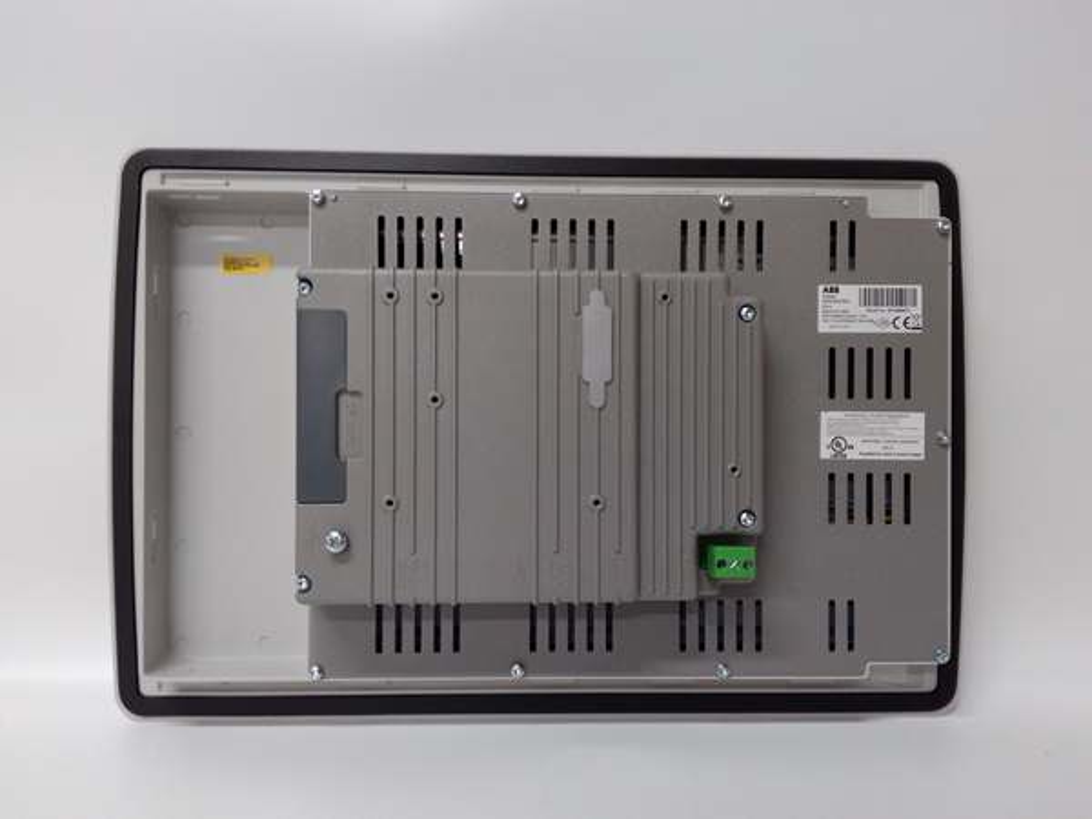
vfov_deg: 51.4
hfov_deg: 65.3
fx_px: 852
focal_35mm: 27
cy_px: 410
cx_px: 546
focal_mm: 3.79
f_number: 2
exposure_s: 1/33
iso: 238
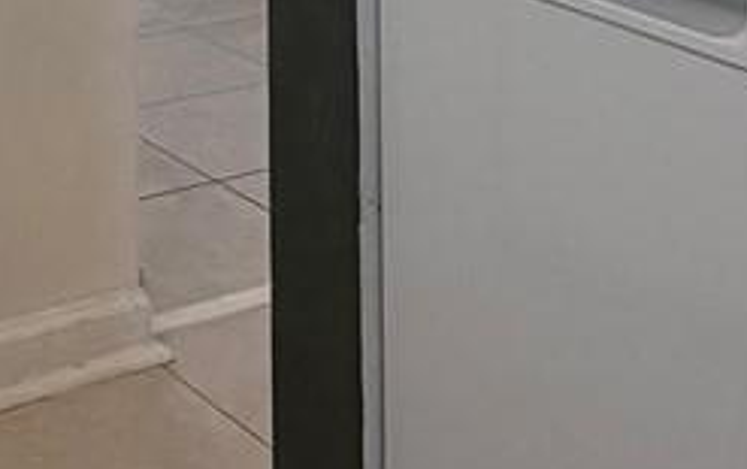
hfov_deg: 21.6
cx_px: 333
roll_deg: +1.0
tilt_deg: +0.5
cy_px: -511
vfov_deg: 12.0
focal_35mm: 96
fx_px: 1957
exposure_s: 1/120
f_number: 2.2
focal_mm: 2.22
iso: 160
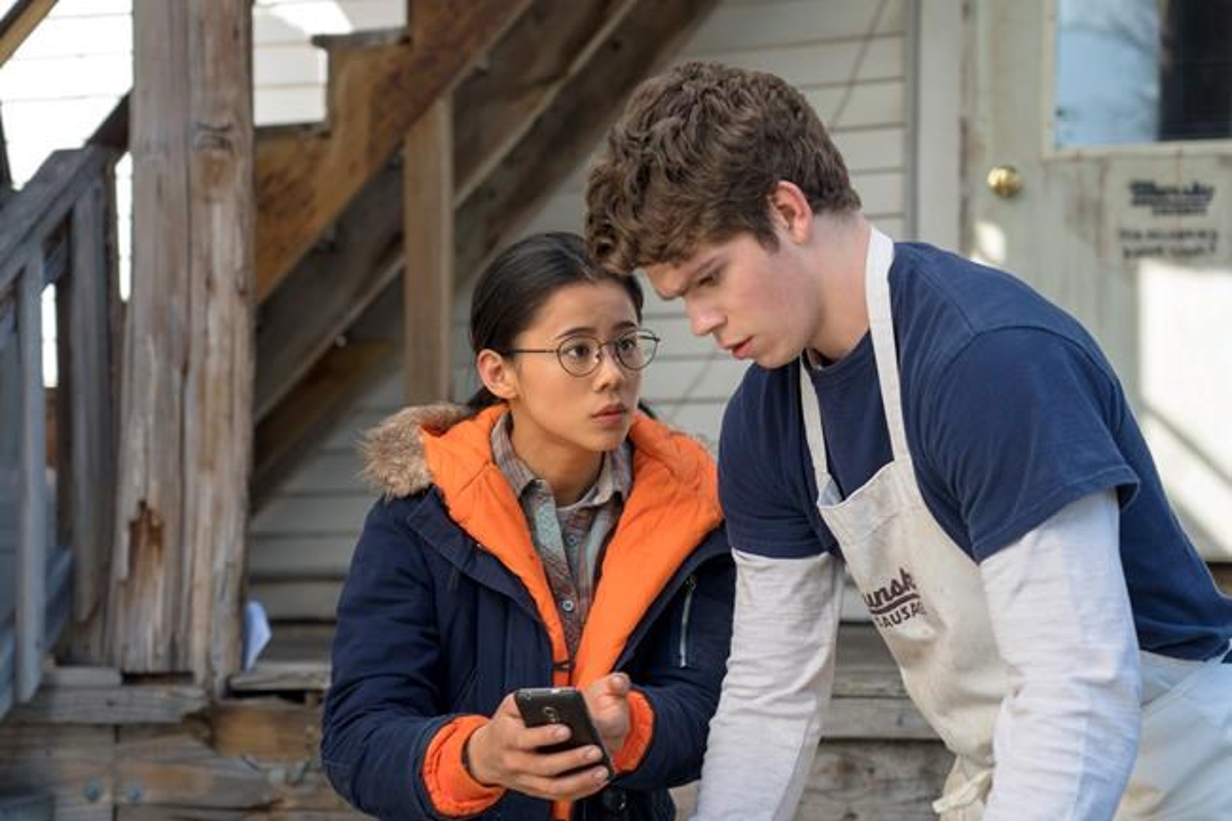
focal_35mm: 70
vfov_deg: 19.4
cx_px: 616
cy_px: 410
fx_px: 2395
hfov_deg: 28.9
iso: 125
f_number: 4
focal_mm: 70
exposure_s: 1/200
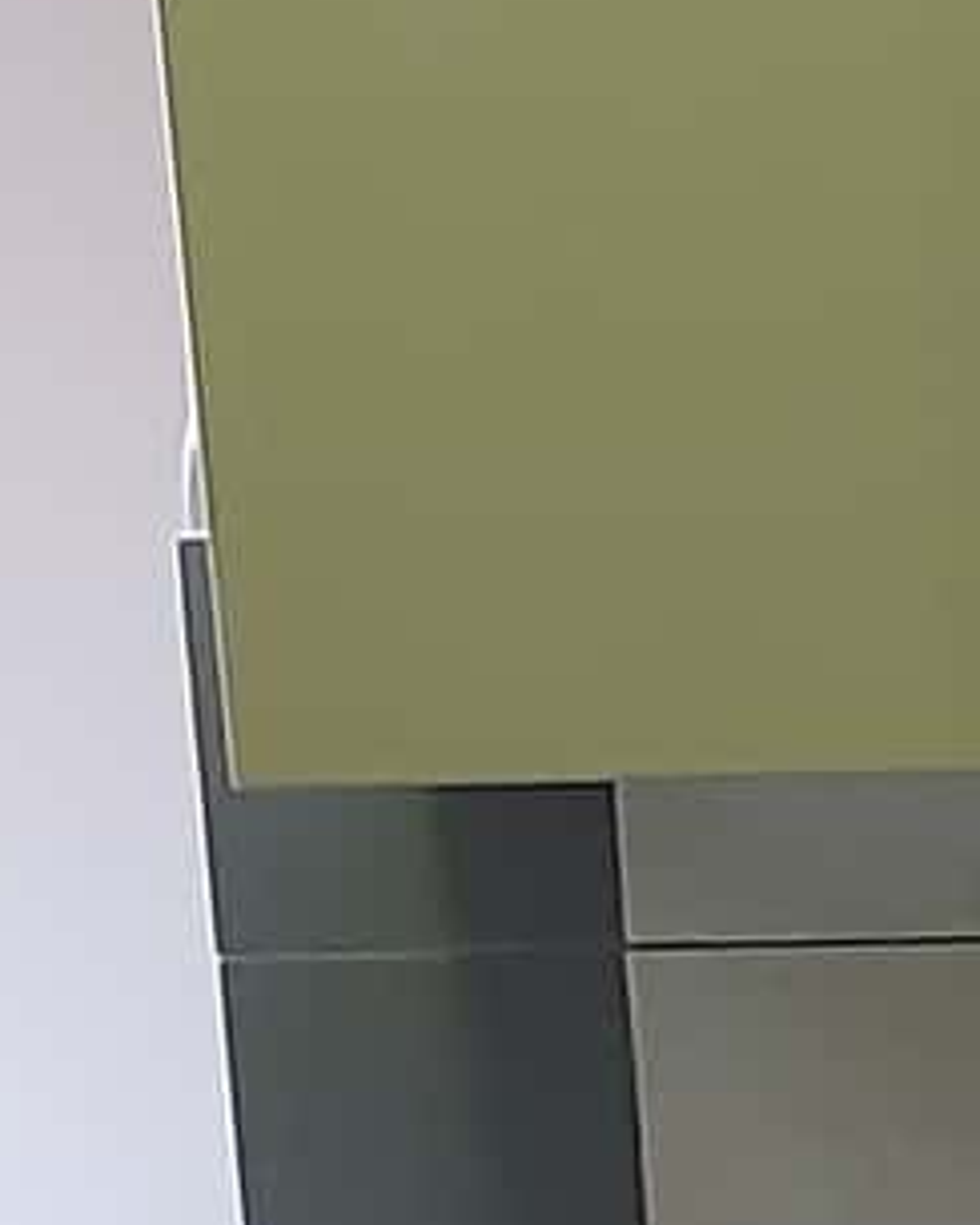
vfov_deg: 18.4
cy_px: 1366
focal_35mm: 100
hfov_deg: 14.4
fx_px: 3626
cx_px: 1434
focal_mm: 1.74
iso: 250
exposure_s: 1/50
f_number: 2.2
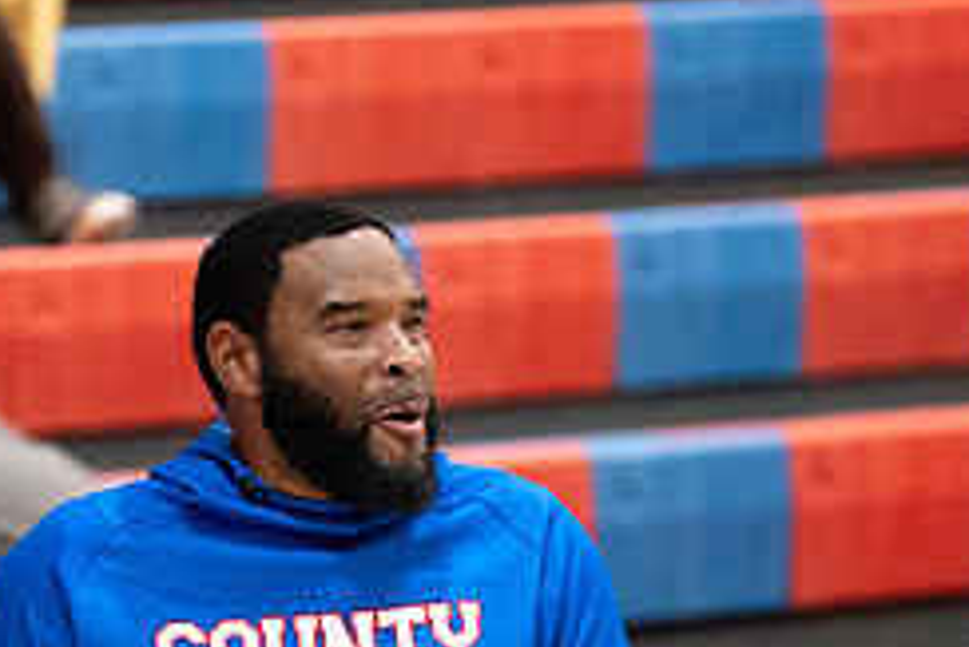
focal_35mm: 574
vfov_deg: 2.4
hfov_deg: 3.6
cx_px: 302
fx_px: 15459
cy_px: 595
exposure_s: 1/1000
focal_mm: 200
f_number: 2.8
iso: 6400
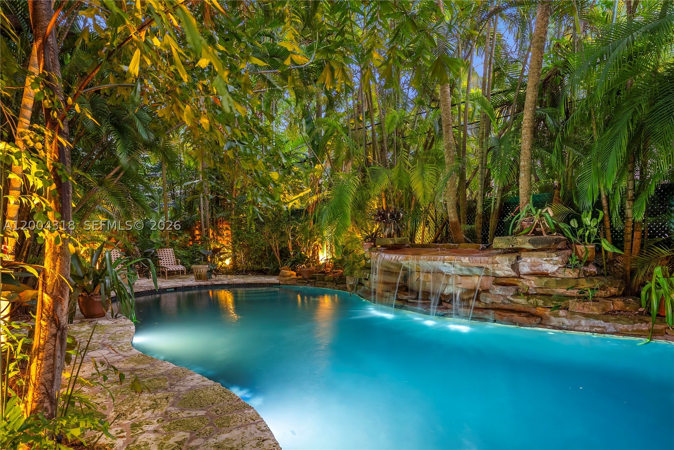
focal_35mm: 22
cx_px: 337
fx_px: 412
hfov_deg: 78.6
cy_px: 225
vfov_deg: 57.3
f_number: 8
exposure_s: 3.2
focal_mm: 22
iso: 800
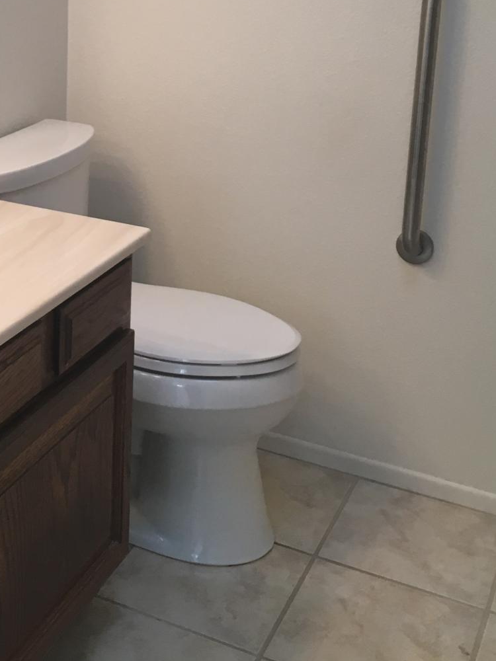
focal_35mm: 58
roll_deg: -1.2
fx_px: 1108
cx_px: 78
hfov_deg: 24.7
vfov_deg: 32.0
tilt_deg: -12.2
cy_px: 101
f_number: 2.2
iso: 64
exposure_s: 1/30
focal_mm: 4.15
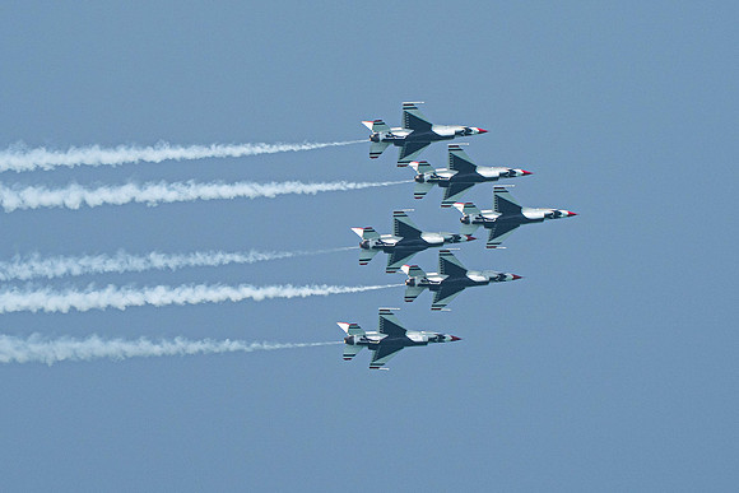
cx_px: 324
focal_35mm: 727
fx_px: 14930
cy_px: 242
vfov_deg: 1.9
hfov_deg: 2.8
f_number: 10
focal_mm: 352
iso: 640
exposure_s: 1/2000
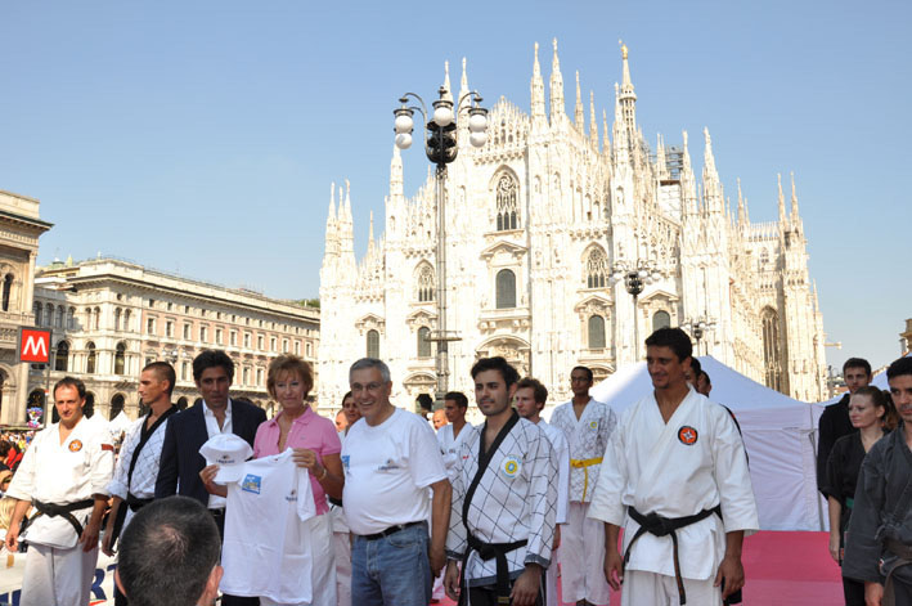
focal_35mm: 32
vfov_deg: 41.6
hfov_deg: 59.5
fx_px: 797
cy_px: 303
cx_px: 456
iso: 200
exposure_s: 1/200
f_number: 11
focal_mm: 21
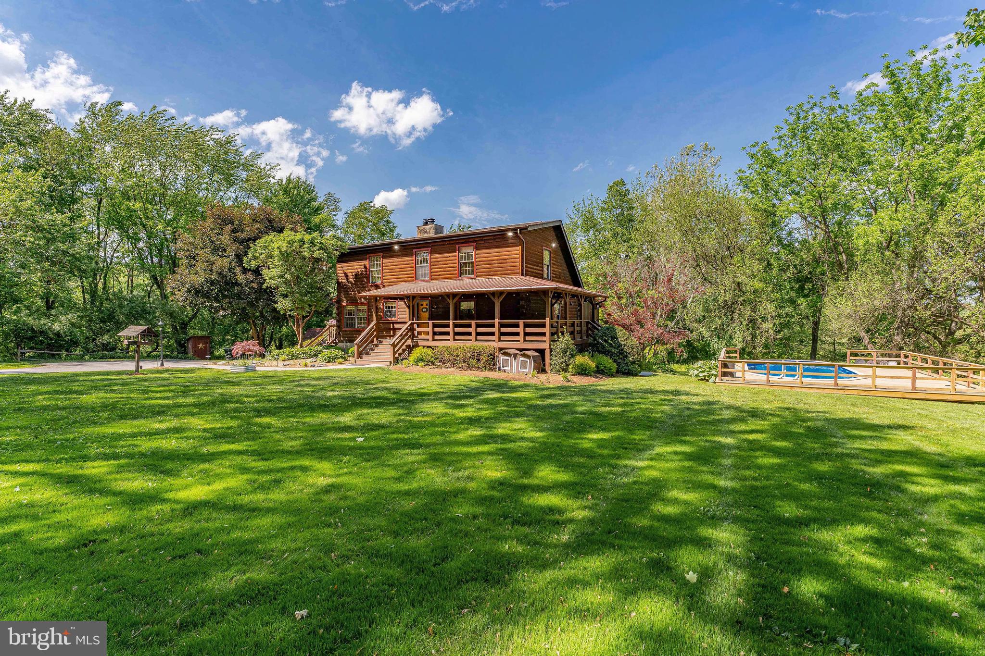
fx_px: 383
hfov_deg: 104.3
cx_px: 492
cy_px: 328
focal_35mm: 14
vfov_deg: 81.2
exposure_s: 1/250
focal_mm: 14
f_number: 9
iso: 160
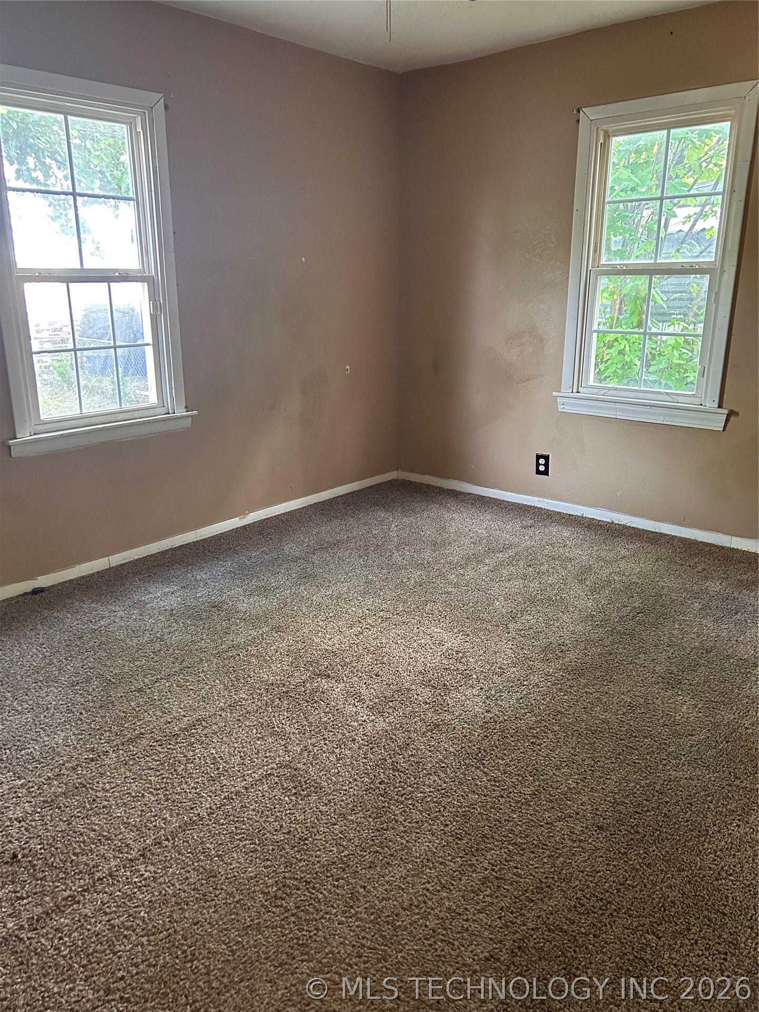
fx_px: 760
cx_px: 380
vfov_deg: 67.3
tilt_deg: -15.2
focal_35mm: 26
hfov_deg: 53.1
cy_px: 506
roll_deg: -0.2
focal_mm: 5.7
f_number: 1.5
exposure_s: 1/60
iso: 500
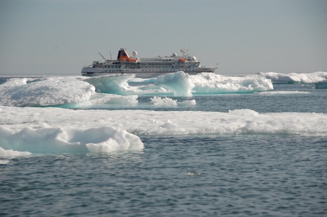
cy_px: 108
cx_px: 164
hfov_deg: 11.0
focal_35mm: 188
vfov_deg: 7.3
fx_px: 1701
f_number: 8
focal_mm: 125
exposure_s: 1/1000
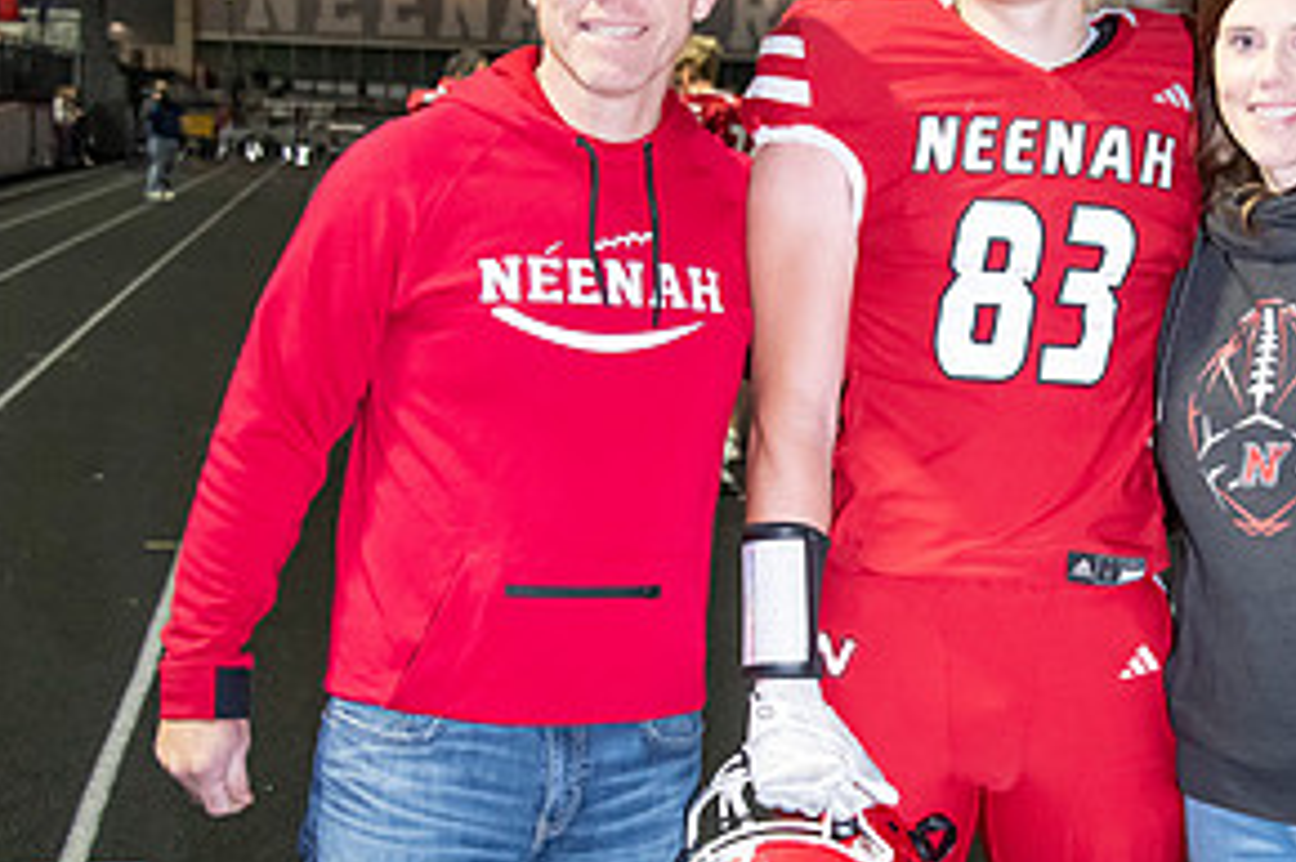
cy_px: 386
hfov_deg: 21.0
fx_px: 3454
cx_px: 1041
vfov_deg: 14.2
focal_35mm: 96
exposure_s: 1/160
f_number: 5.6
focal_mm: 48
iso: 5000
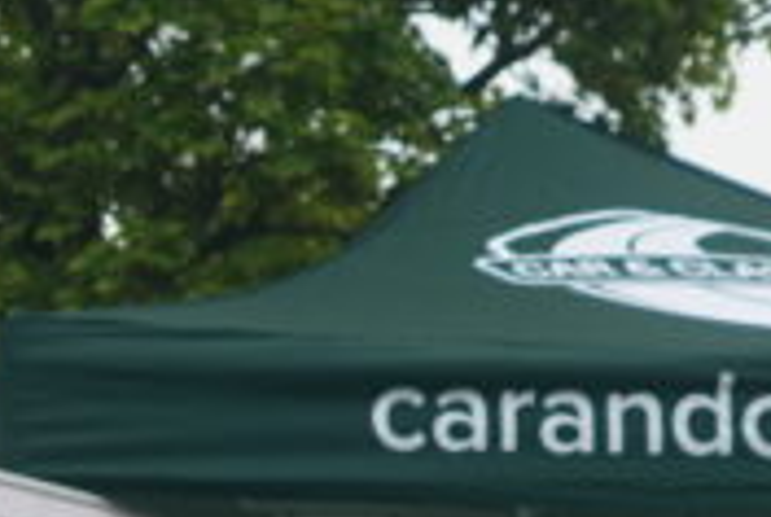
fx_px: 2724
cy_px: 1163
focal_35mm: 127
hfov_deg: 15.3
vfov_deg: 9.8
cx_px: -267
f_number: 3.2
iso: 200
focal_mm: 28
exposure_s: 1/200
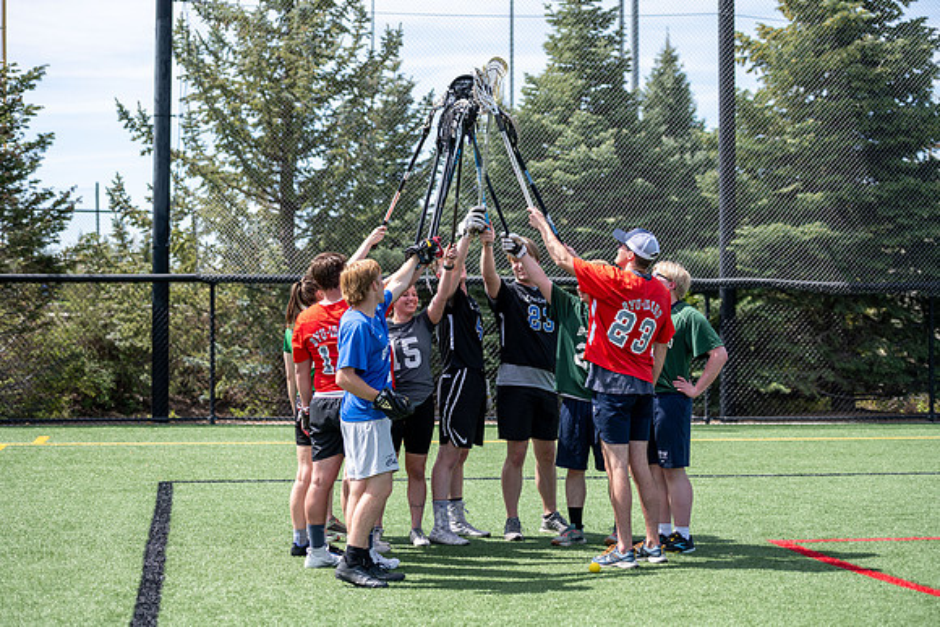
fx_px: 1862
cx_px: 473
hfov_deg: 28.3
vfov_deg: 19.1
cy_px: 309
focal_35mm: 71
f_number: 2.8
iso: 100
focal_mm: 70
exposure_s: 1/2000
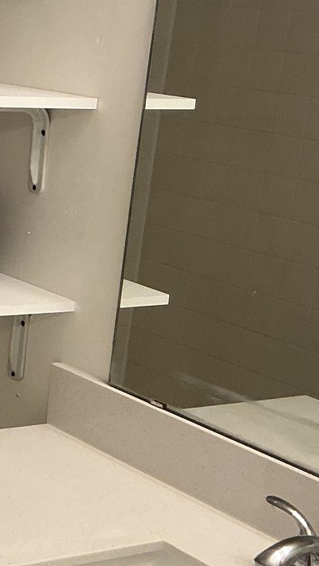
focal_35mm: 91
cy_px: 248
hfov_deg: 12.3
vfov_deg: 23.4
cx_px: -230
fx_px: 1368
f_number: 1.8
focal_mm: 3
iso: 80
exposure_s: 1/60
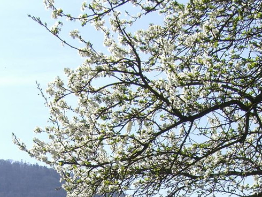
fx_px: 939
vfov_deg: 11.6
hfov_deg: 15.9
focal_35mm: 124
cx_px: 106
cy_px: 260
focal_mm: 7.9
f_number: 4
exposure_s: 1/800
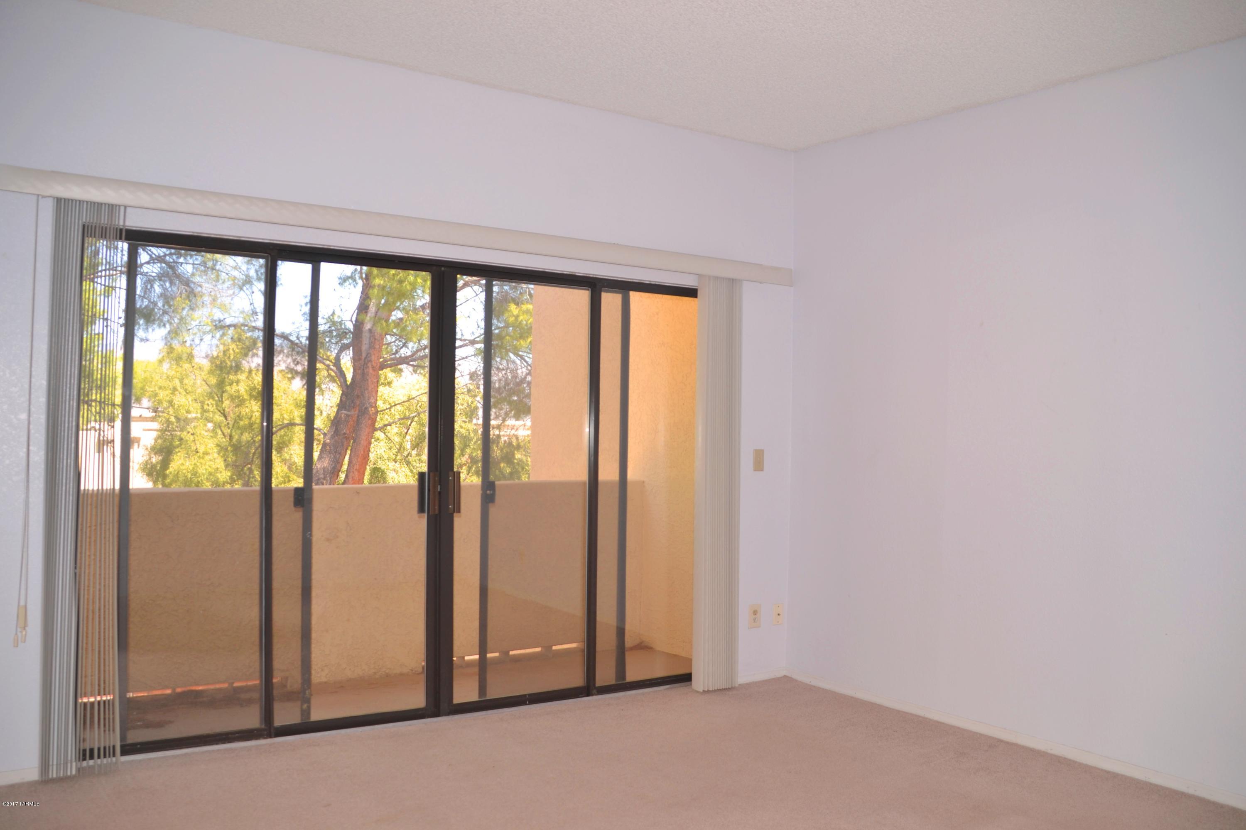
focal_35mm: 30
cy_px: 415
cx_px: 623
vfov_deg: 43.6
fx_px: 1038
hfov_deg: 61.9
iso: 100
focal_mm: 20
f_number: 3.5
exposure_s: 1/125
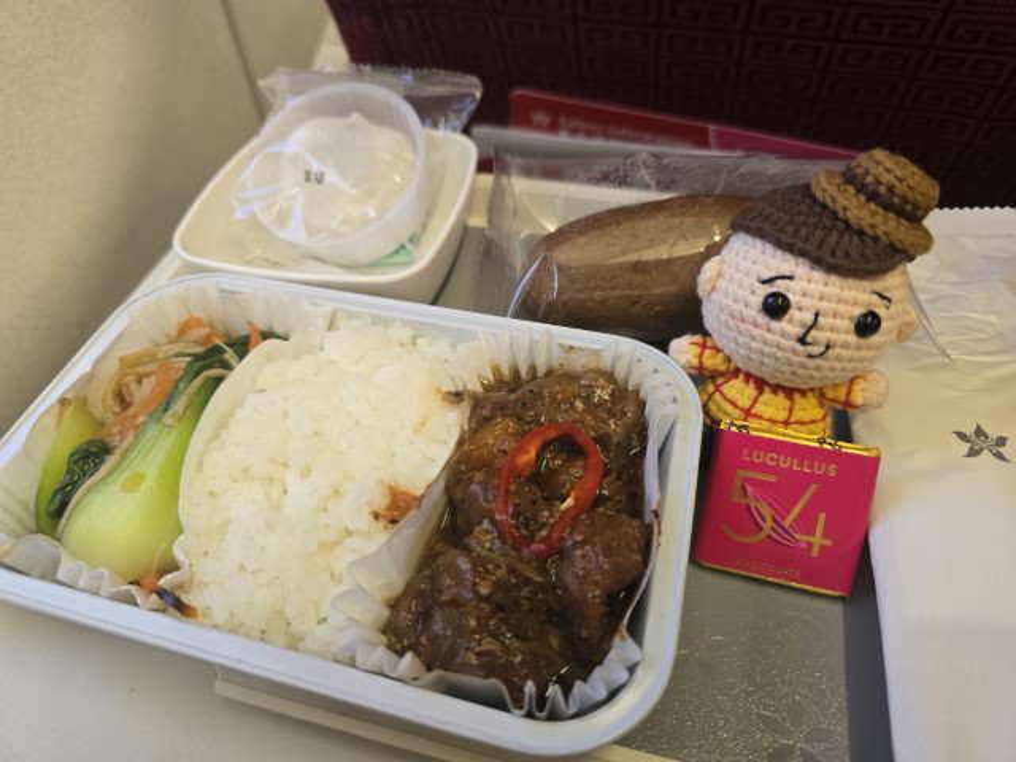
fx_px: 675
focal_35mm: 23
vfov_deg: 58.9
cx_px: 508
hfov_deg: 73.9
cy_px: 381
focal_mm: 6.3
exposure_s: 1/61
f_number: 1.7
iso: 320
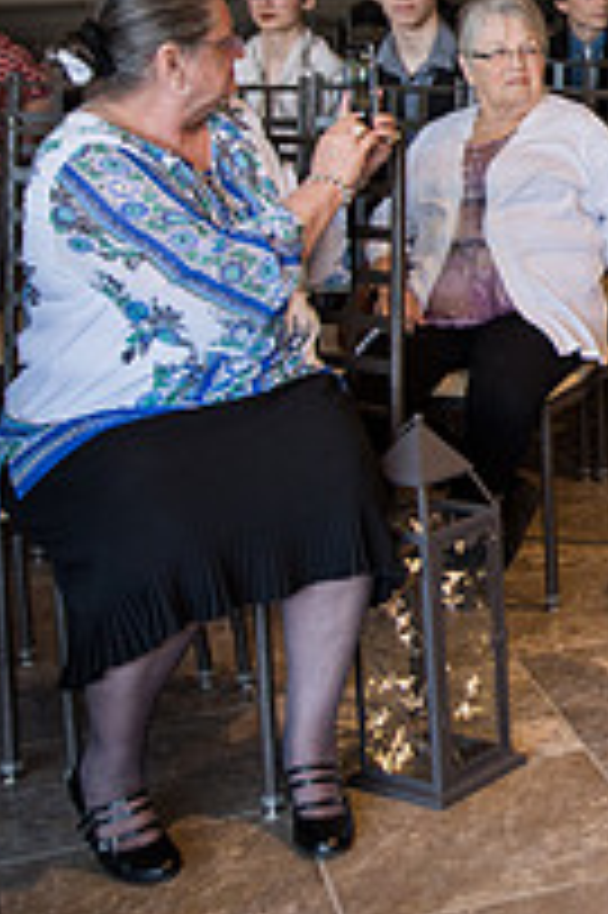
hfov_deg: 14.5
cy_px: 169
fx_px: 2106
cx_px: 1090
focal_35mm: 83
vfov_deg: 24.1
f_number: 2.8
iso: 500
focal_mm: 29
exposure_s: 1/200
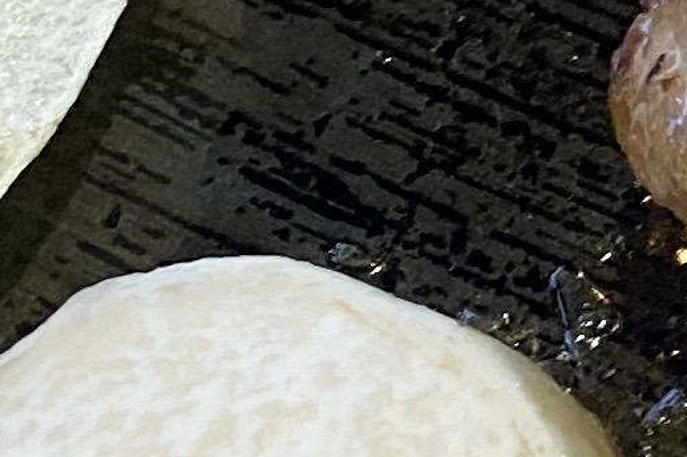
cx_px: 2234
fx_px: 4024
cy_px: -546
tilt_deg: -54.0
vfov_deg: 6.3
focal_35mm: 211
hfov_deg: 8.0
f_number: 1.8
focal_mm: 4.25
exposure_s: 1/60
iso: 125
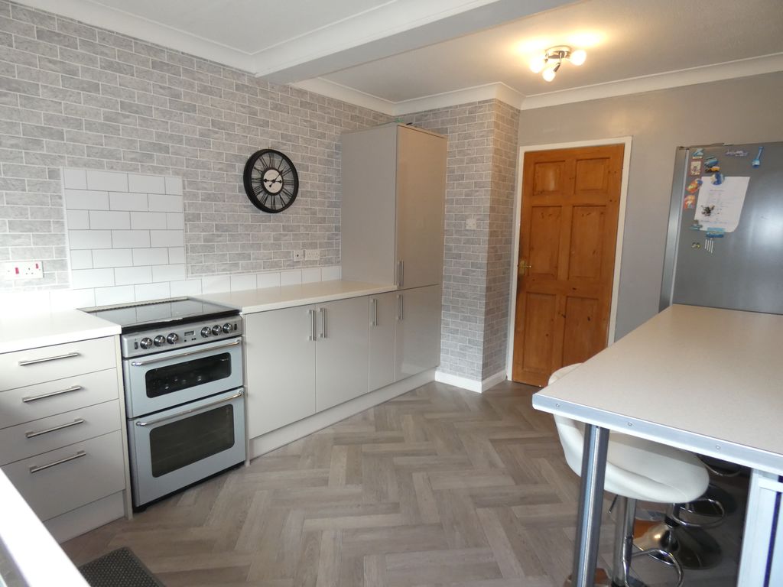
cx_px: 392
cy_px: 294
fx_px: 452
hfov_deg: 81.7
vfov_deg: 66.0
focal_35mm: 20
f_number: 2.8
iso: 320
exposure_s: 1/60
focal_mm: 3.6
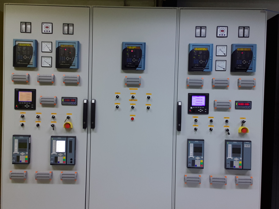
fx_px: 250
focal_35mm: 31
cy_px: 104
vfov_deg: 45.4
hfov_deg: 58.4
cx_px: 140
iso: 100
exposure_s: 1/40
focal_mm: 2.92
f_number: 1.7
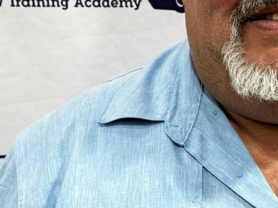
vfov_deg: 14.9
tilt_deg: -8.8
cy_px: 93
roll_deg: -0.4
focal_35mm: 99
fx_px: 795
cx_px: 264
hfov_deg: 19.4
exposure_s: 1/60
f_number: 1.78
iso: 160
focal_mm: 6.86
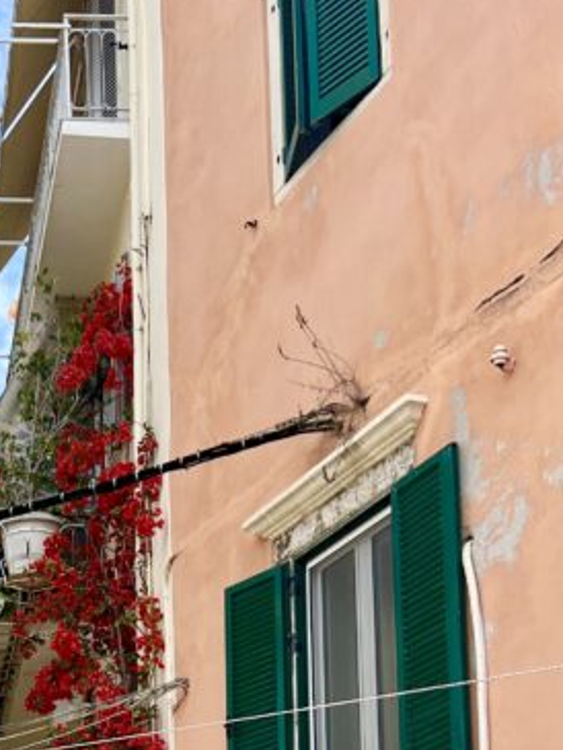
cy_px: 873
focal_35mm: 73
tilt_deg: +10.8
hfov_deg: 19.3
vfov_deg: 24.4
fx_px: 1582
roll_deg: +1.0
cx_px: -60
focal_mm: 5.7
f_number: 1.5
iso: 50
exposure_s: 1/1511
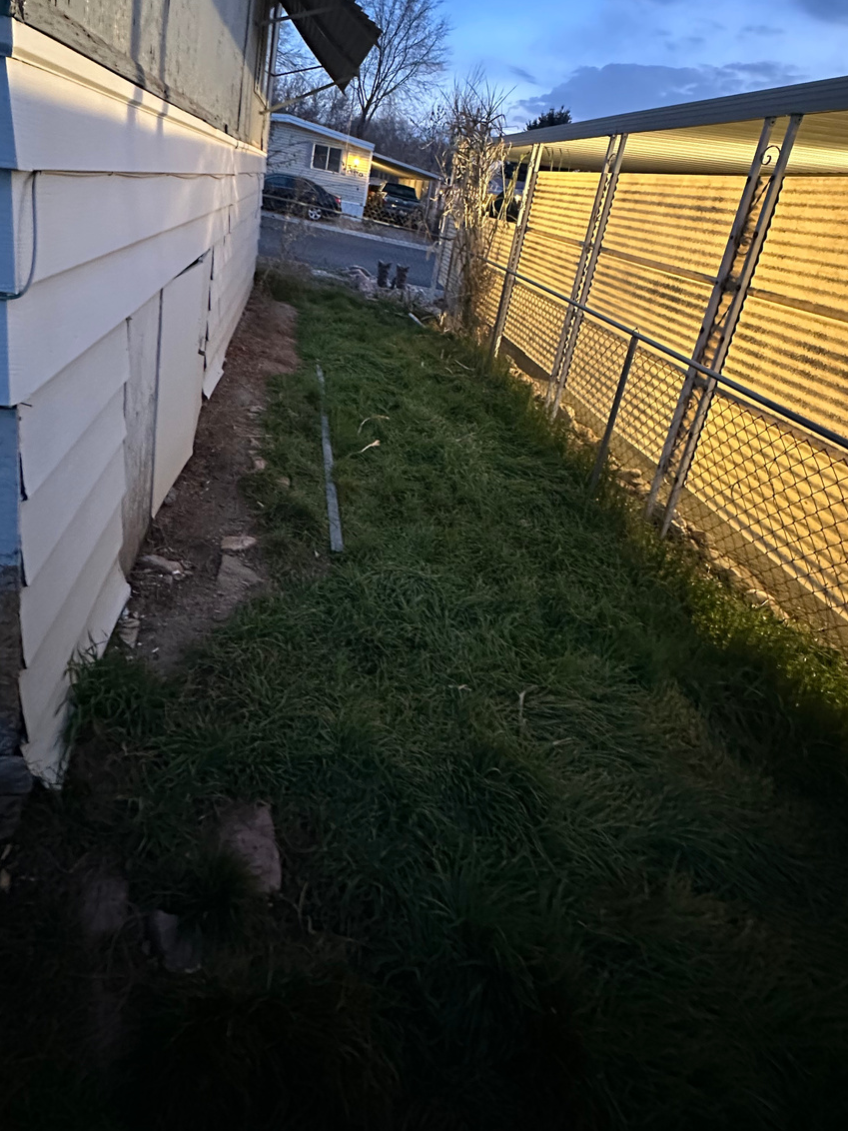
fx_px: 621
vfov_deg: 81.6
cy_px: 370
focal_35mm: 19
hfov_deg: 68.7
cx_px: 429
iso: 1000
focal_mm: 2.22
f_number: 2.2
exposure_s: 1/30
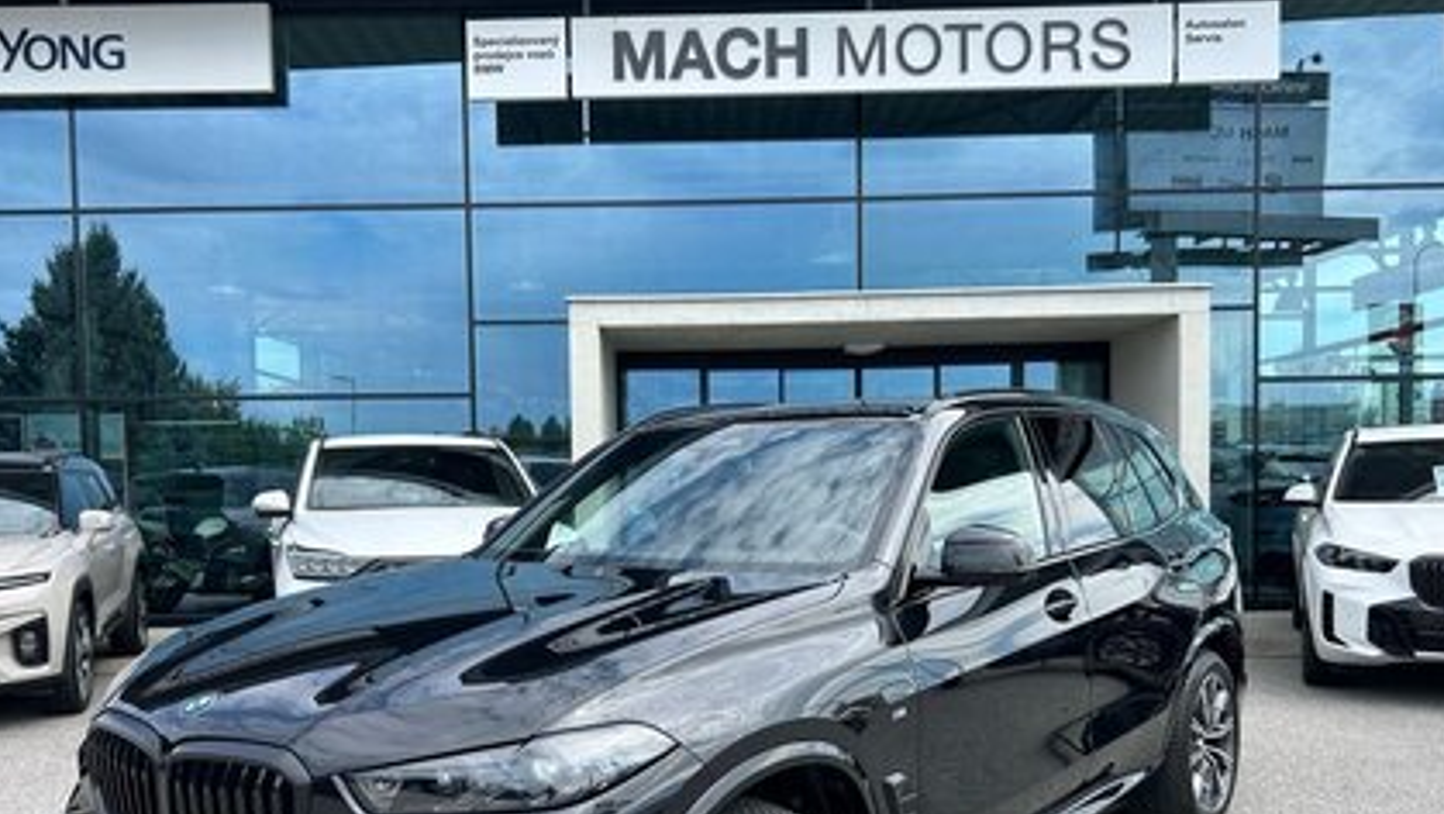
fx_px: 1264
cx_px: 696
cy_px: 531
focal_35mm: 33
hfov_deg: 59.5
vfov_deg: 35.4
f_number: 1.5
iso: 50
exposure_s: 1/1488
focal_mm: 5.7
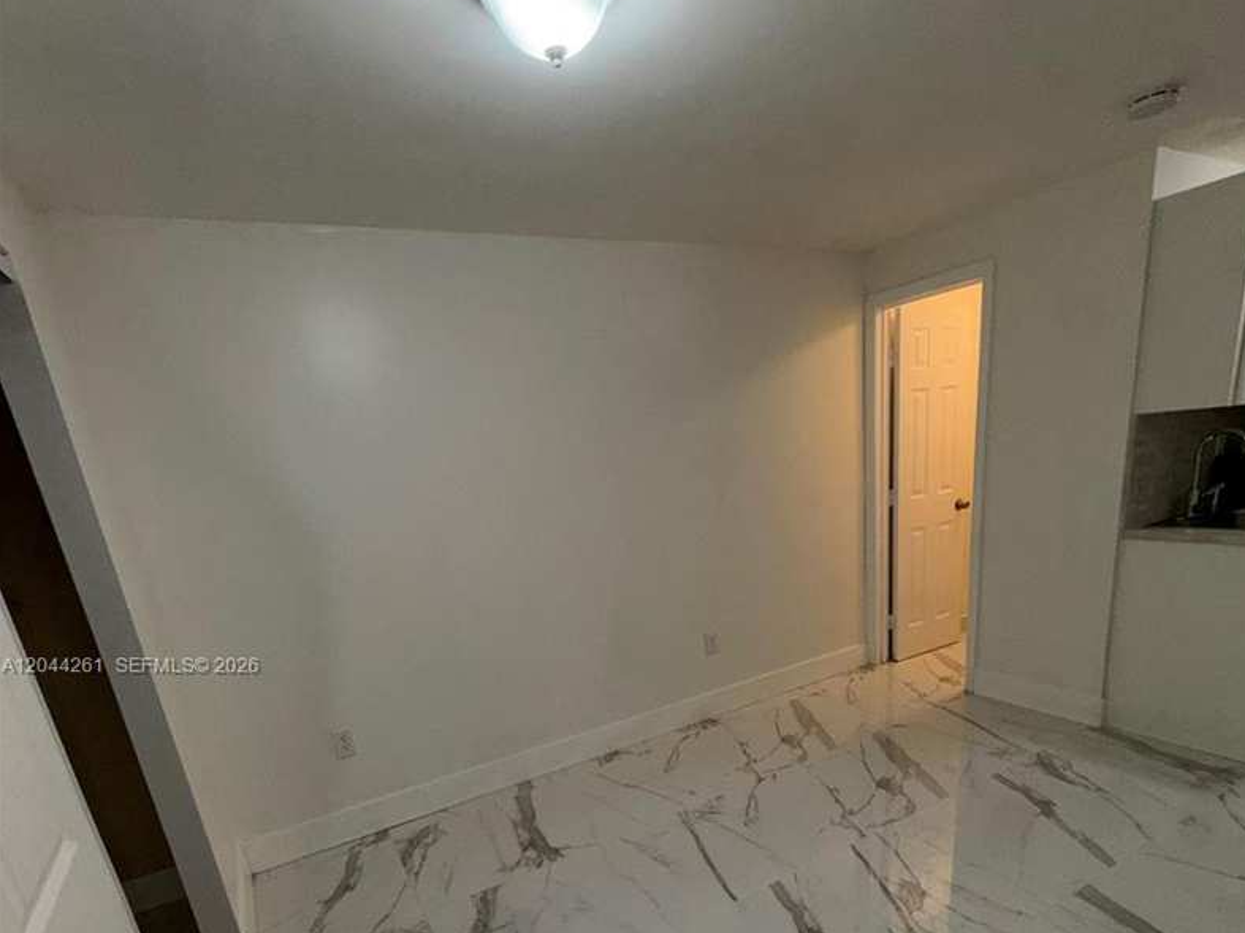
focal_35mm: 19
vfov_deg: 65.6
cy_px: 667
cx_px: 632
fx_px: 683
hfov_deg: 84.7
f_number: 2.2
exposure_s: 1/120
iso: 64
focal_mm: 2.22
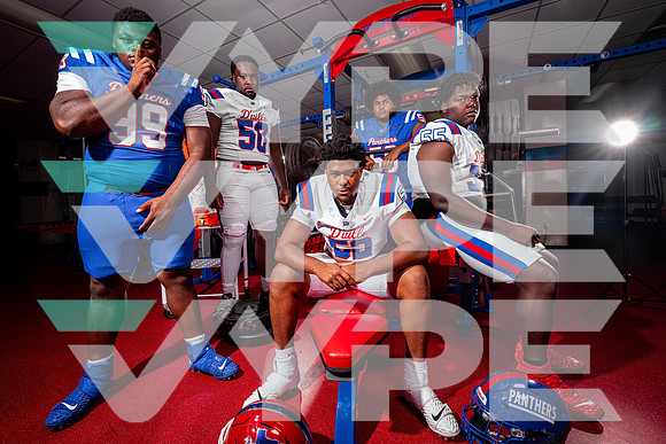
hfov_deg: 101.6
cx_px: 334
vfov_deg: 78.5
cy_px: 212
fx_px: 272
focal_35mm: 15
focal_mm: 14
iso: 80
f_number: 9
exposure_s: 1/200
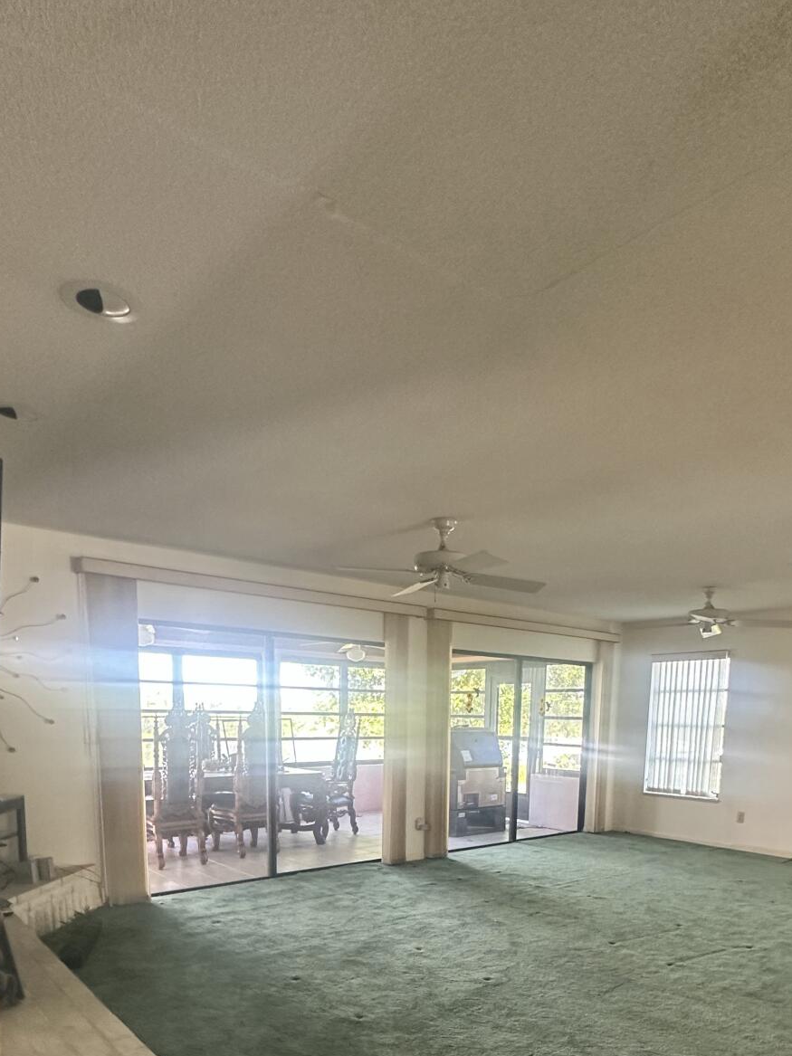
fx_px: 732
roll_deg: -2.1
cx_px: 425
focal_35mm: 24
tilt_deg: -8.0
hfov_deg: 56.7
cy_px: 816
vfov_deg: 66.2
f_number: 2.2
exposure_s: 1/60
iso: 320
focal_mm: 2.22
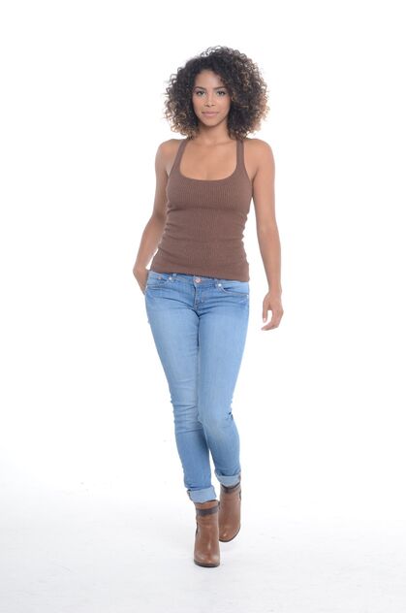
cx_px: 203
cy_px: 306
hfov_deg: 16.5
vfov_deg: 24.7
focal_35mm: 82
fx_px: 1401
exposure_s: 1/200
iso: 320
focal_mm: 55
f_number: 16
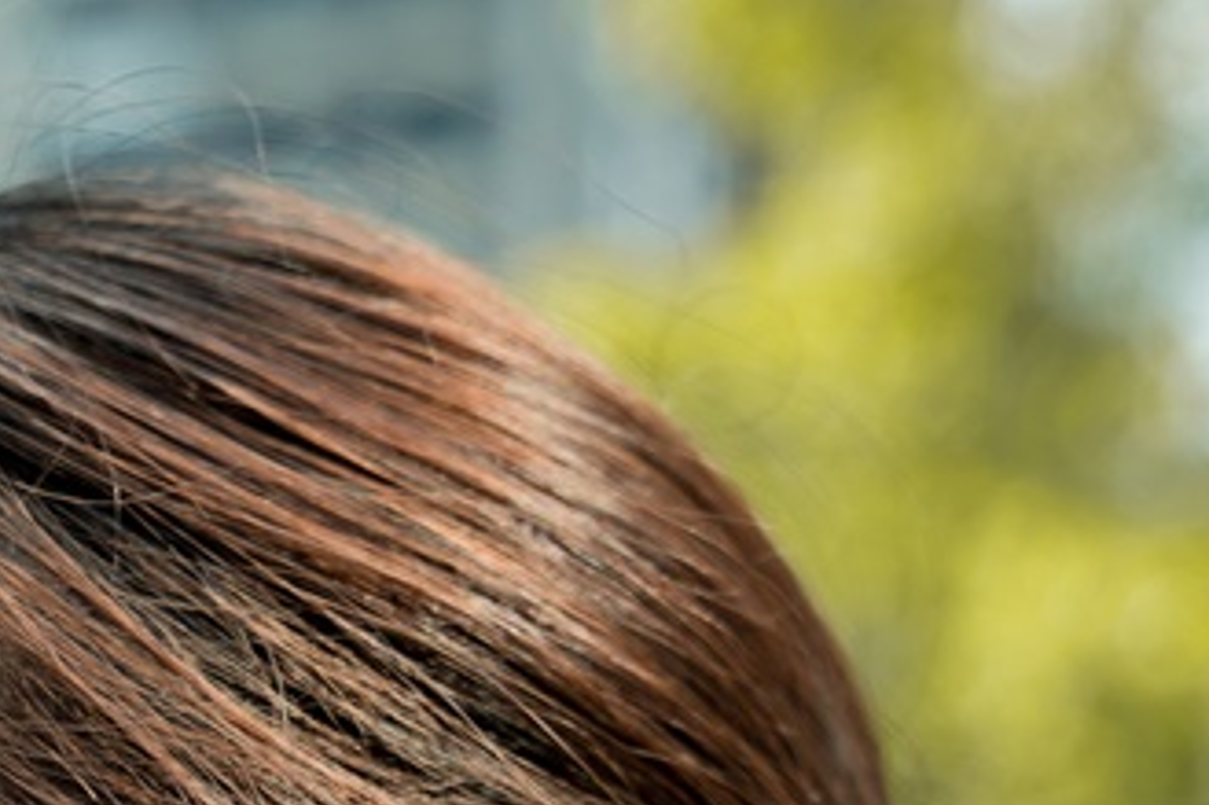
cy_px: 1456
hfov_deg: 10.3
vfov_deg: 6.8
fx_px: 6593
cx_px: -329
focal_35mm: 196
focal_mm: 46.1
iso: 200
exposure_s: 1/250
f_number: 4
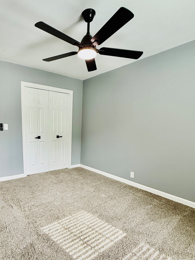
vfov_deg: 81.1
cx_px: 68
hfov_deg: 64.6
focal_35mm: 20
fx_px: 150
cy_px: 151
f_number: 2.2
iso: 100
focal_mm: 2.22
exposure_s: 1/99
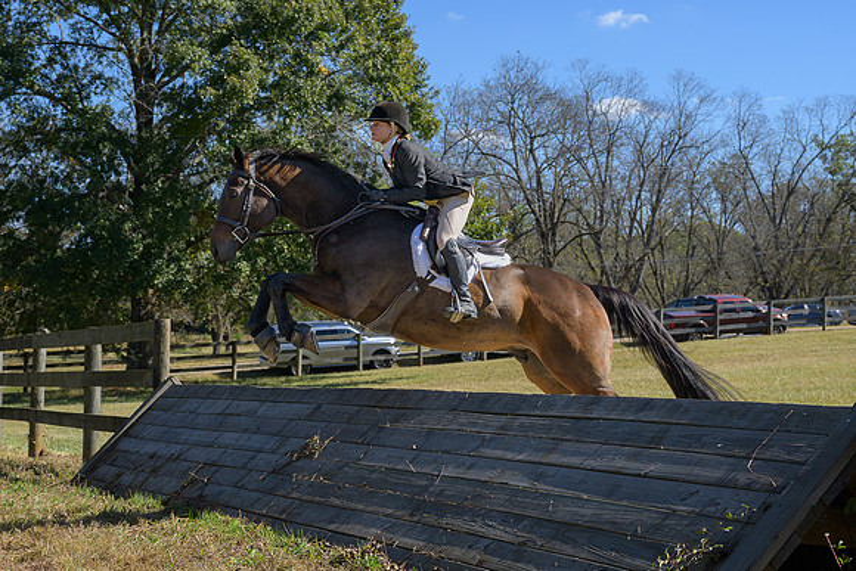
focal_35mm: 62
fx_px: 1481
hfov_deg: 32.2
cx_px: 458
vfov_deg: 21.8
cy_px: 256
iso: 200
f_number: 5.6
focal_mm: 44
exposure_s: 1/800
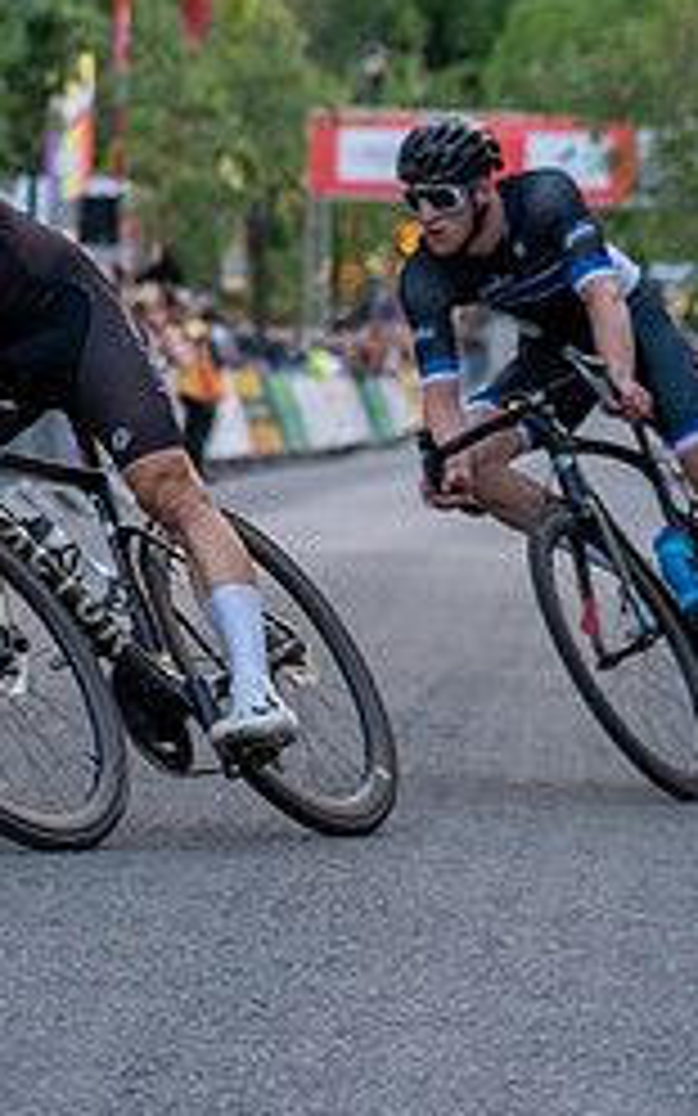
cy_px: 83
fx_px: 6666
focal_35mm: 219
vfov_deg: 9.5
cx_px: -761
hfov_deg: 5.8
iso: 3200
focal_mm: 70
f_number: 2.8
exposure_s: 1/1000
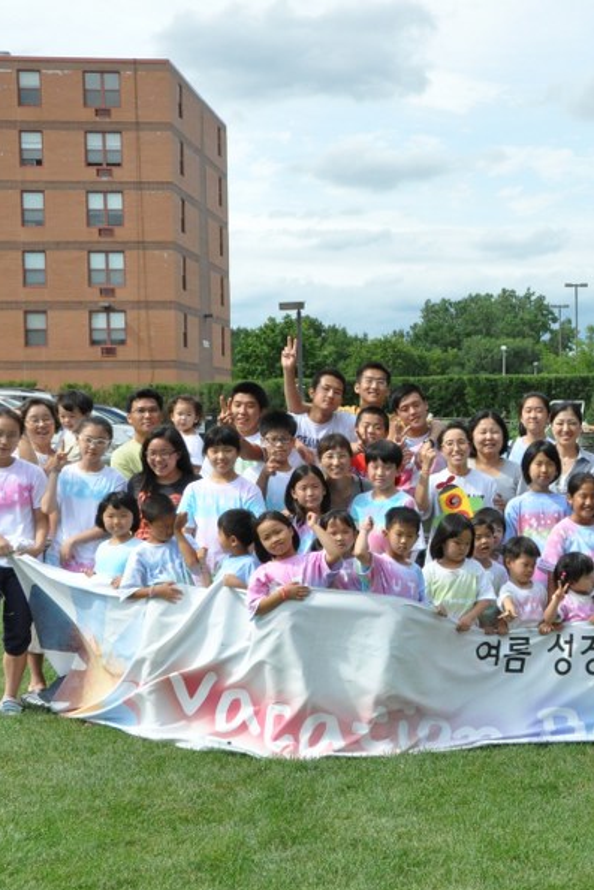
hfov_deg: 19.5
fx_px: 1657
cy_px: 449
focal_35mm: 67
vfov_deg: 30.1
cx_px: 643
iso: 1600
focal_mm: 26
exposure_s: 1/800
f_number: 14
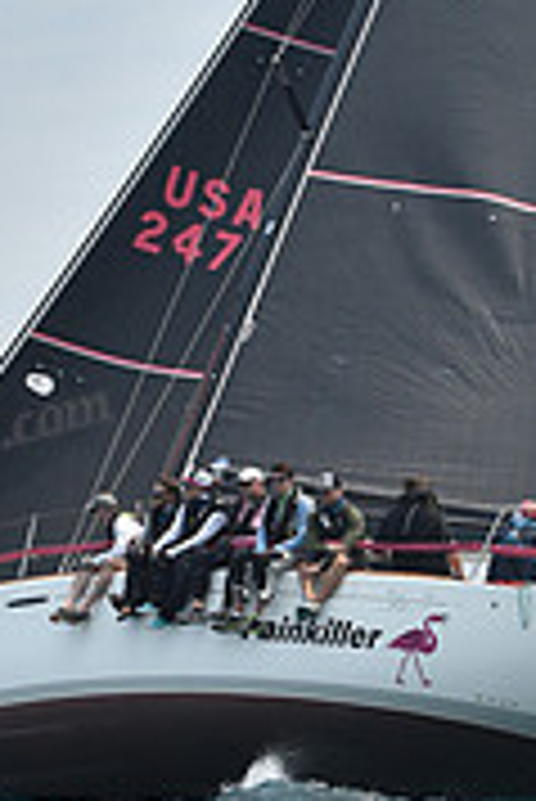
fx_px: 5082
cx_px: 345
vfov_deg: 9.0
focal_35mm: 228
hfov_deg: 6.0
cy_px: 176
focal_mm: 70
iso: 250
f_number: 10
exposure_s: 1/800
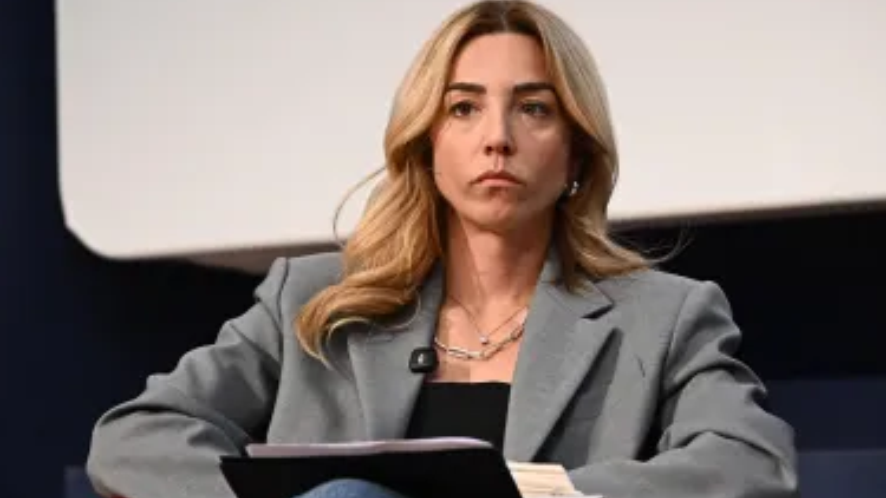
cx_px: 442
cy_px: 260
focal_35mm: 201
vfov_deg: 6.0
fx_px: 4722
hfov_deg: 10.7
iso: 8000
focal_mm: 120
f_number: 4
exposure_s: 1/200
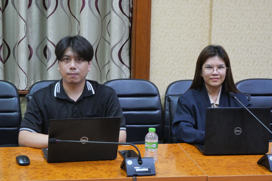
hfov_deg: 24.5
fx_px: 627
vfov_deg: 16.5
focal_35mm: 83
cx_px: 136
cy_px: 90
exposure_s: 1/25
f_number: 5.6
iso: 3200
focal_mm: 40
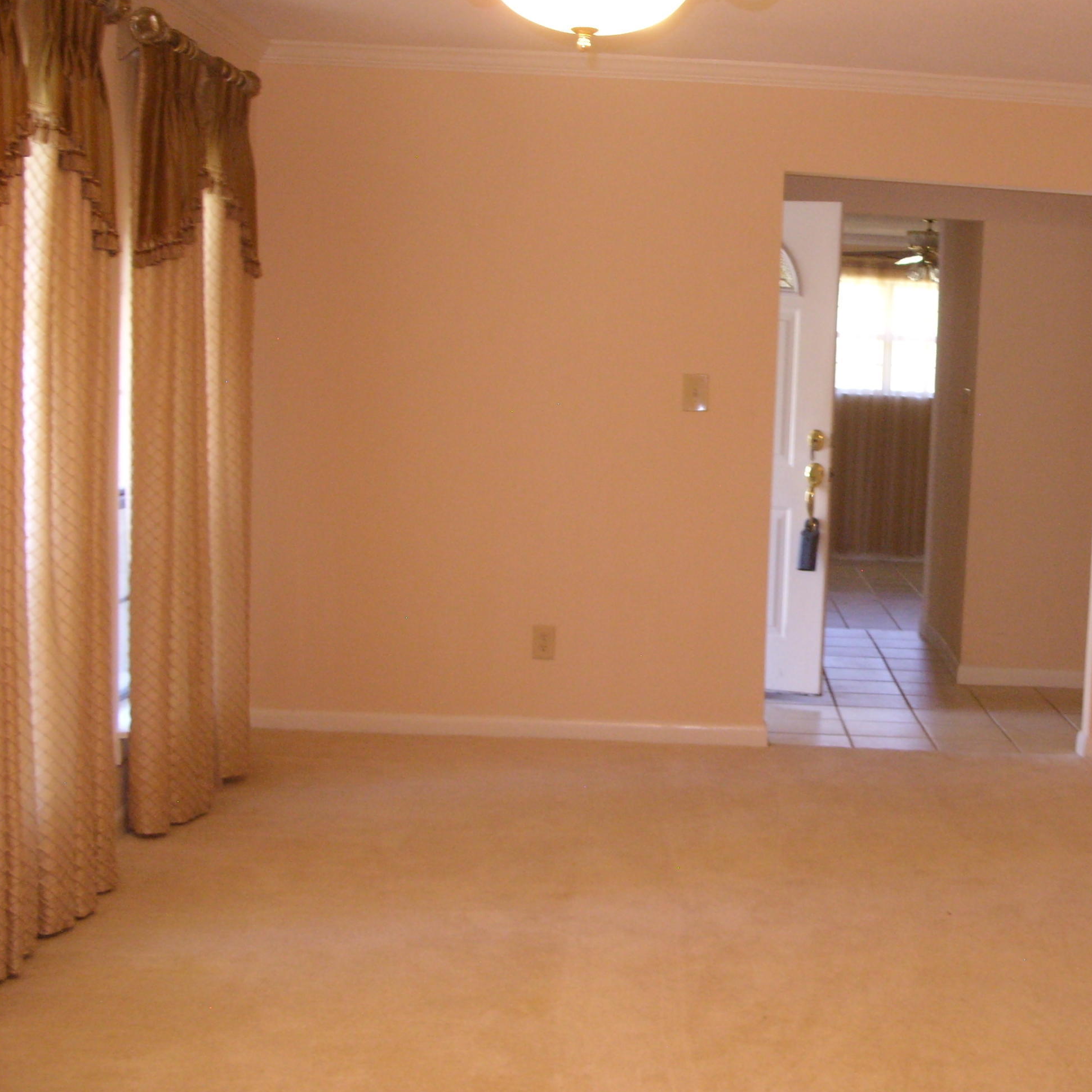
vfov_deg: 32.8
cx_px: 840
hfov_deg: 32.1
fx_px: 1856
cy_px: 514
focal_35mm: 52
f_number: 2.8
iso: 300
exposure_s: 1/30
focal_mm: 7.8
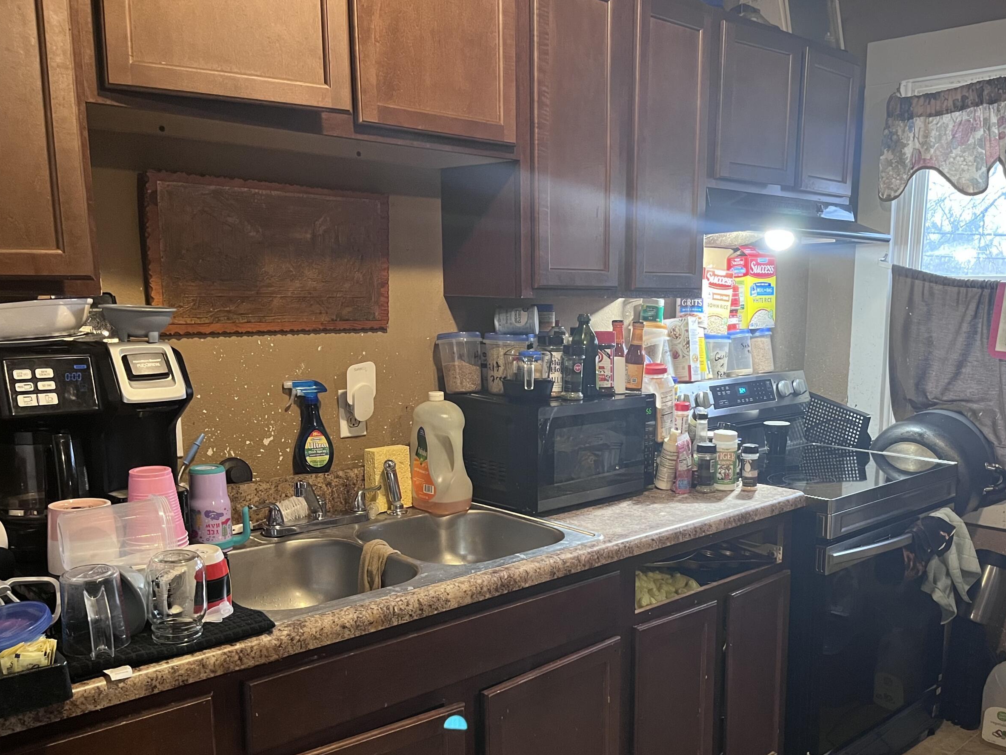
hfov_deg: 54.8
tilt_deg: -11.4
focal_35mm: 33
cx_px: 620
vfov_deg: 42.6
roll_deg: -0.8
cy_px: 478
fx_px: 959
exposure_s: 1/40
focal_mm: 5.1
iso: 500
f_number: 1.6
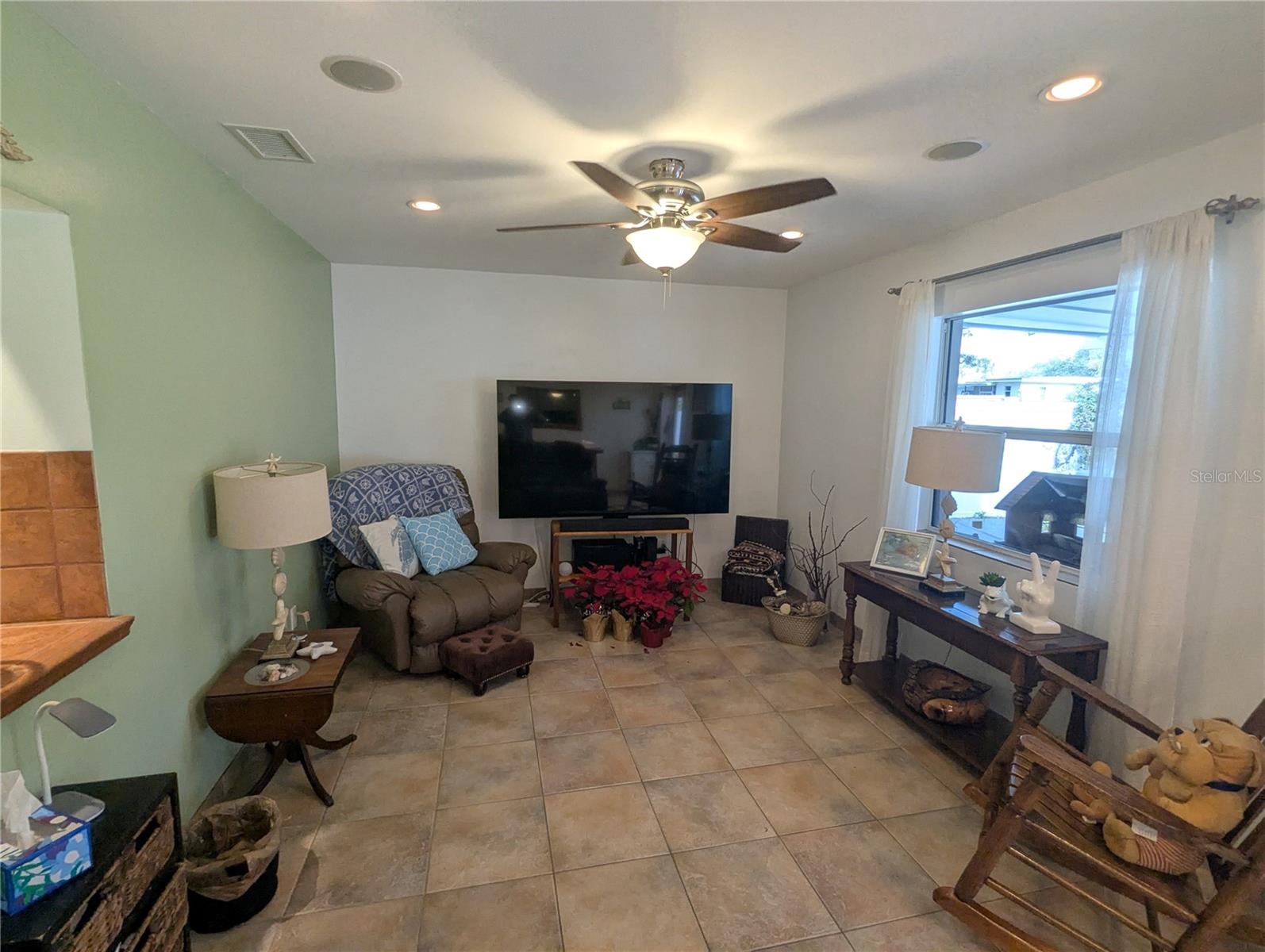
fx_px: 585
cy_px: 476
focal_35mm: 16
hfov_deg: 94.4
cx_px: 632
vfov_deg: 78.2
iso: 136
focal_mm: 2.35
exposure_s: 1/120
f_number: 2.2
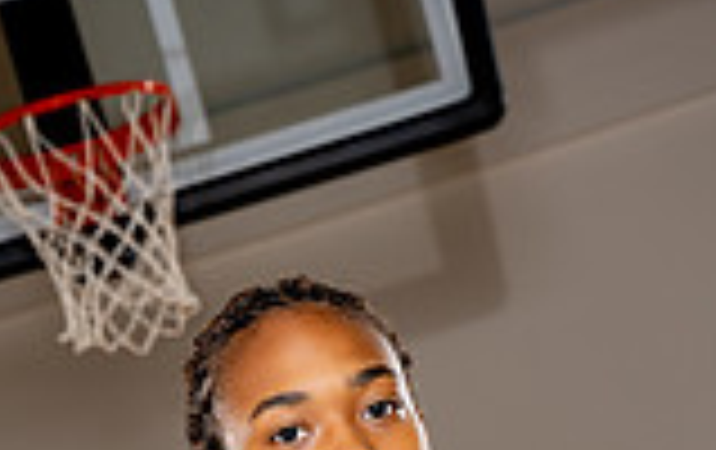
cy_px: 986
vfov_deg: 7.6
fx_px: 3206
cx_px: 342
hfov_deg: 12.7
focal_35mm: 164
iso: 200
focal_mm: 57
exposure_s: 1/250
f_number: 5.6
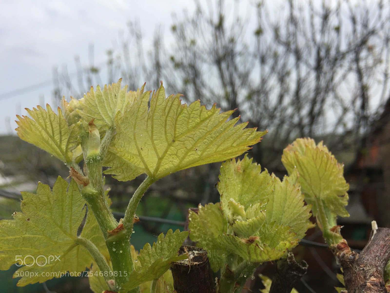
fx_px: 327
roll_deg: +0.6
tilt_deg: -1.3
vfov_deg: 48.2
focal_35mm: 29
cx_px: 195
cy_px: 146
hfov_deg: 61.7
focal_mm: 4.15
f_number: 2.2
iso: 32
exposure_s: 1/1799
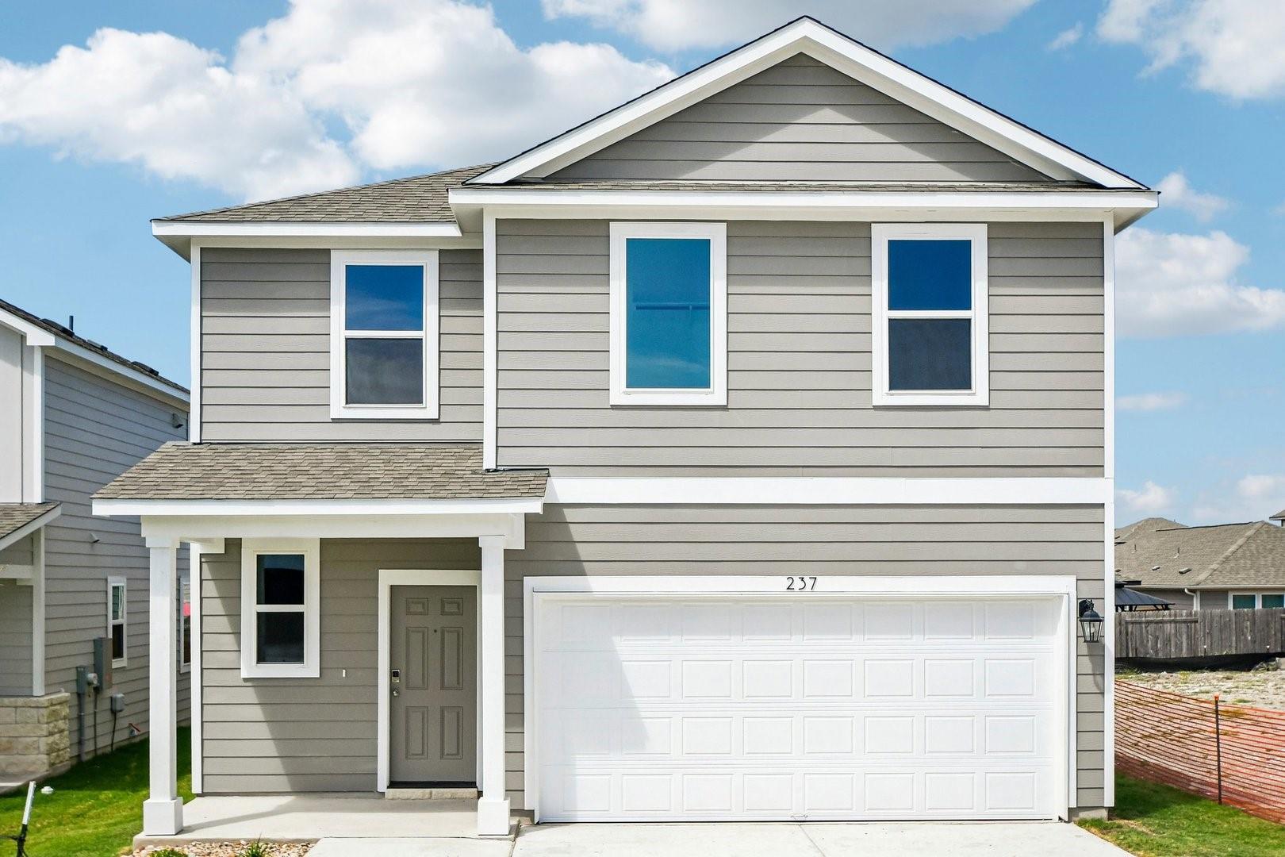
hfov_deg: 53.1
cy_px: 428
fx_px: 1285
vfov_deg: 36.9
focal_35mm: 36
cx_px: 642
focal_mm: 24
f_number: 8
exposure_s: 1/4000
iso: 400
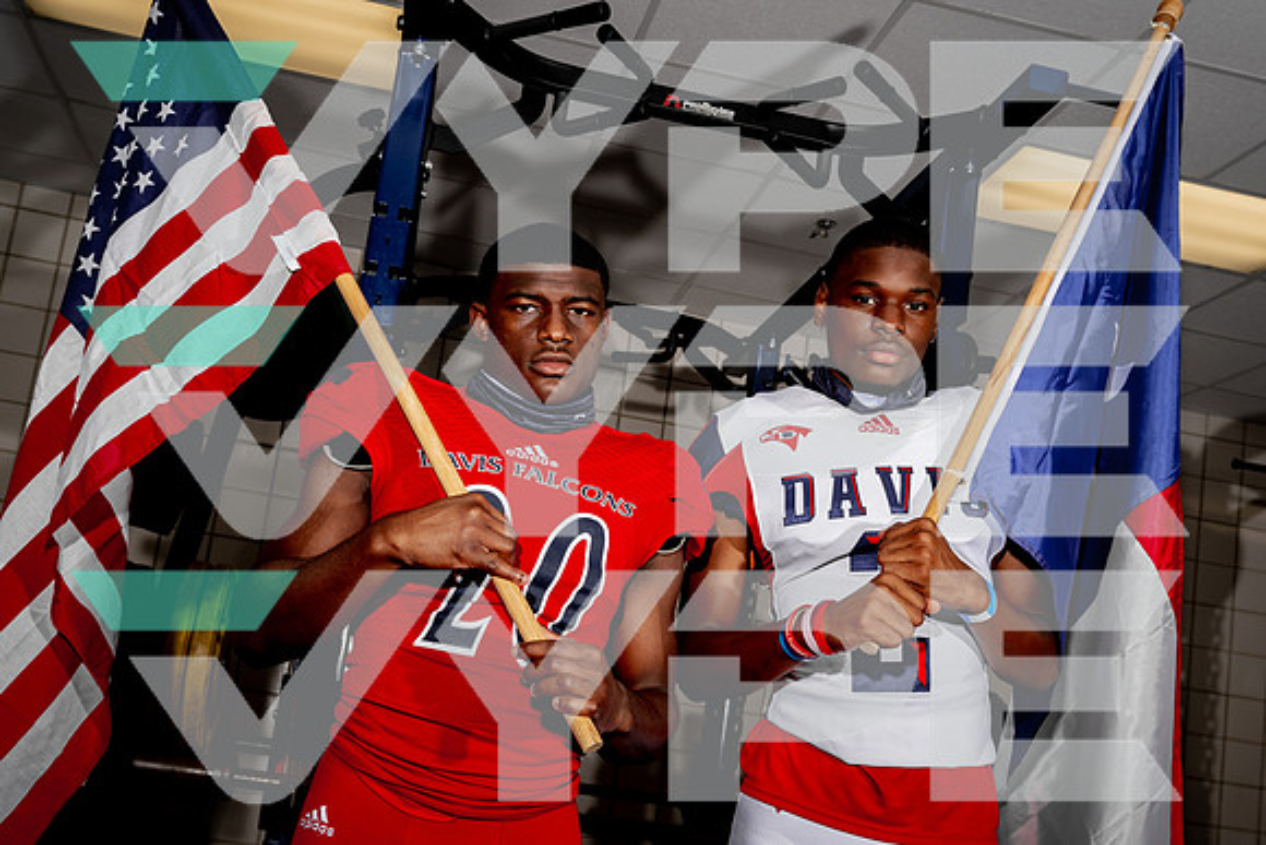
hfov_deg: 49.5
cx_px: 623
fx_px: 1372
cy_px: 505
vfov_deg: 34.1
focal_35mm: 39
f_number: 6.3
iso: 100
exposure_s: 1/125
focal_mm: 32
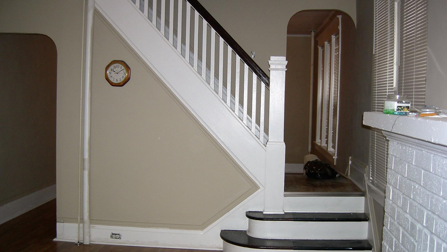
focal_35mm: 40
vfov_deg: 29.7
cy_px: 122
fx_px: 474
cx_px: 221
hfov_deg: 50.5
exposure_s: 1/60.1
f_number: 2.7
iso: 74
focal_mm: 7.5
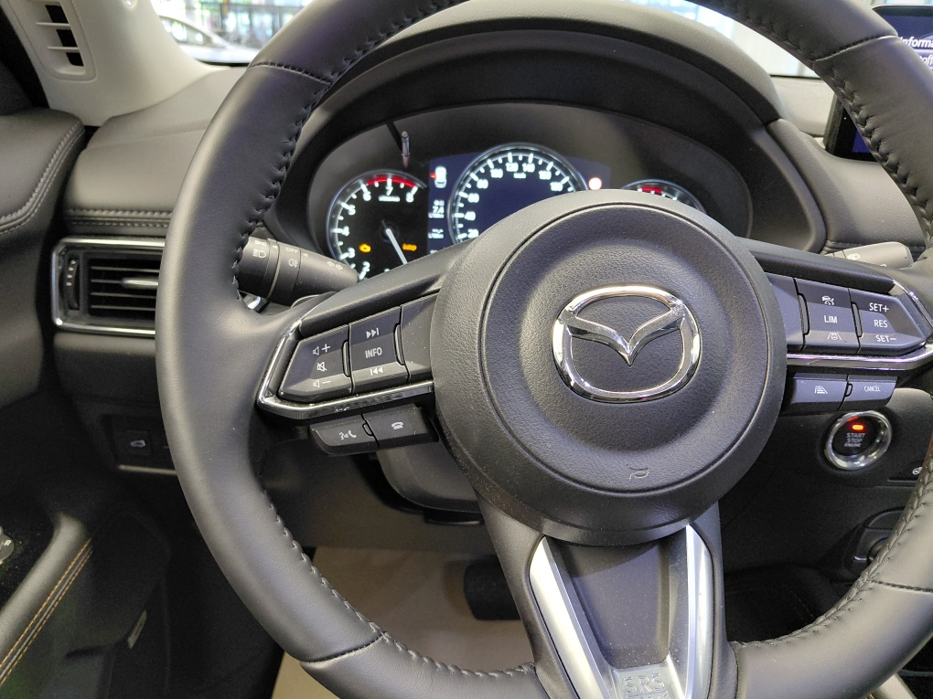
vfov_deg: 54.9
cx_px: 466
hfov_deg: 69.4
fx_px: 674
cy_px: 350
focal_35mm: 25
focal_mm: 4.69
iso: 320
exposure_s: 1/33.4
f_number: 1.8
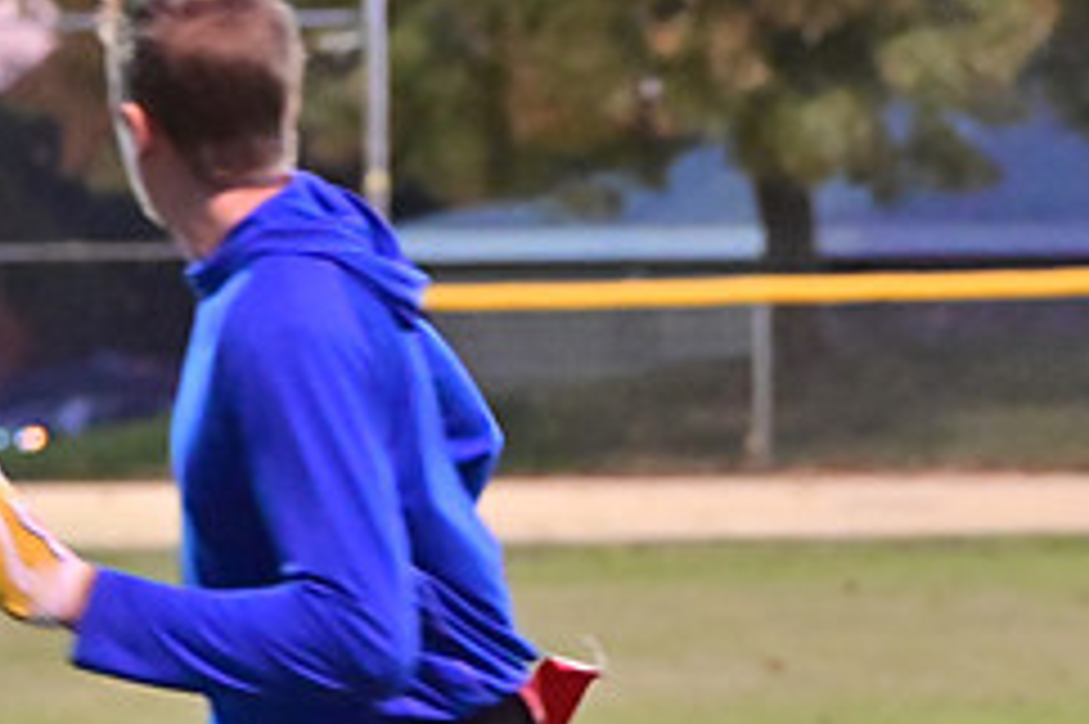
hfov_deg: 5.2
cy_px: 461
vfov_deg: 3.5
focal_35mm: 396
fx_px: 11970
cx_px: 1242
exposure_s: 1/320
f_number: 4
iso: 6400
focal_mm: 110
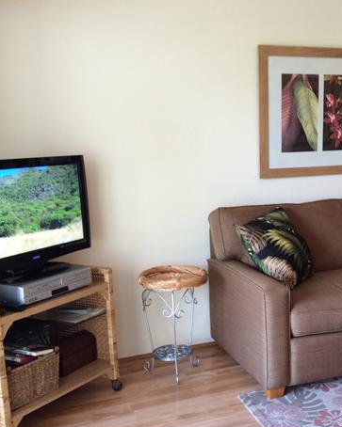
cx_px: 268
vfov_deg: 38.7
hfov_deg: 30.7
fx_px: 608
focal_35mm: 48
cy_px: 245
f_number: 2.4
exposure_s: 1/25
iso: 80
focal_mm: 3.3
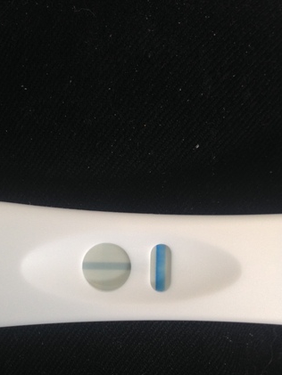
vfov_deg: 40.1
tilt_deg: -87.9
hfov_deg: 30.6
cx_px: 90
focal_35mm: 47
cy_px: 238
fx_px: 510
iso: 80
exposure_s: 1/20
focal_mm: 4.12
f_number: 2.4
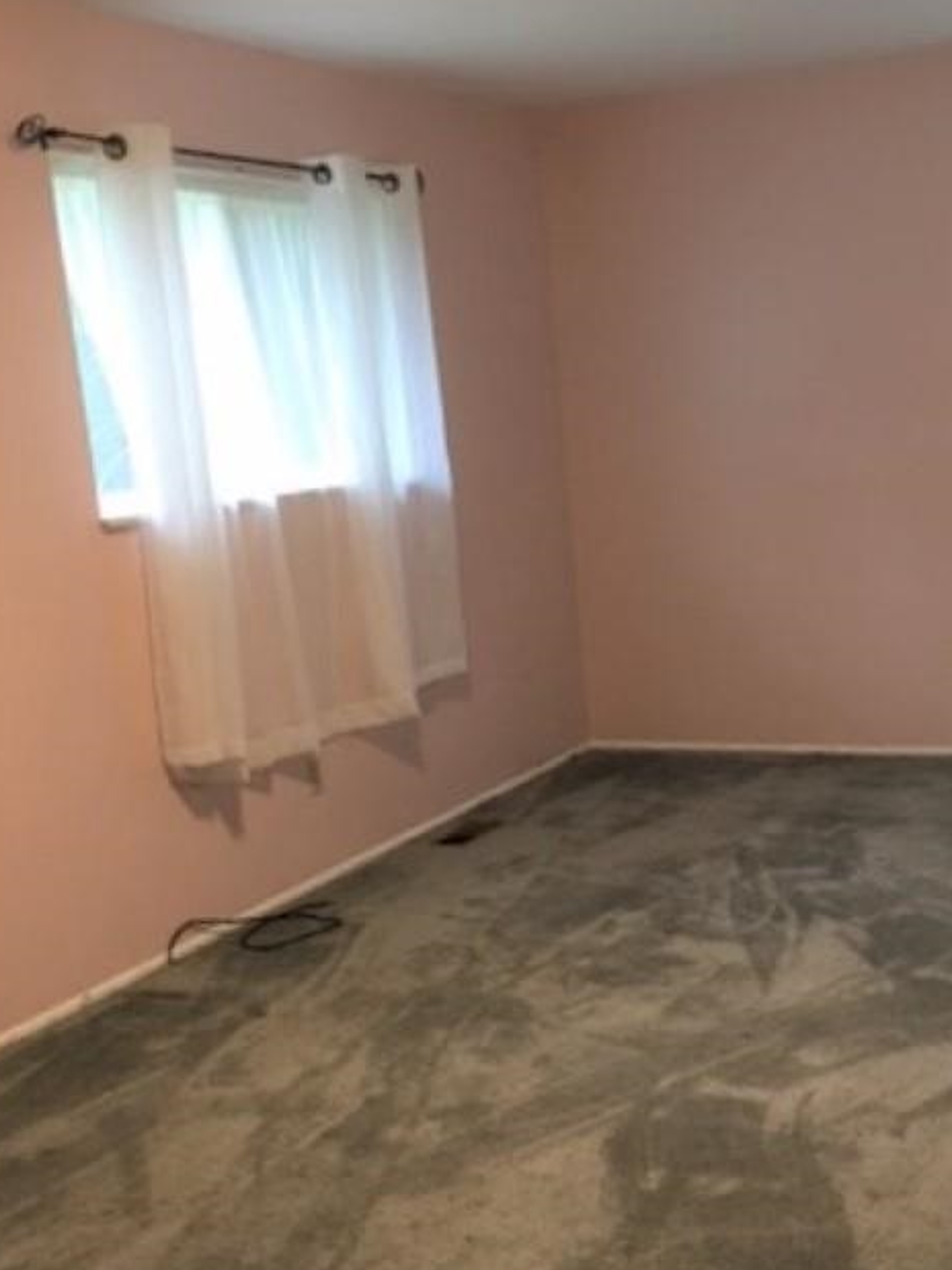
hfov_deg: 35.6
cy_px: 757
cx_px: 628
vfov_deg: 46.6
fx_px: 1467
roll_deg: -1.6
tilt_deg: -11.6
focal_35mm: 40
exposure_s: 1/15
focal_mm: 4.15
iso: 50
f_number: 2.2
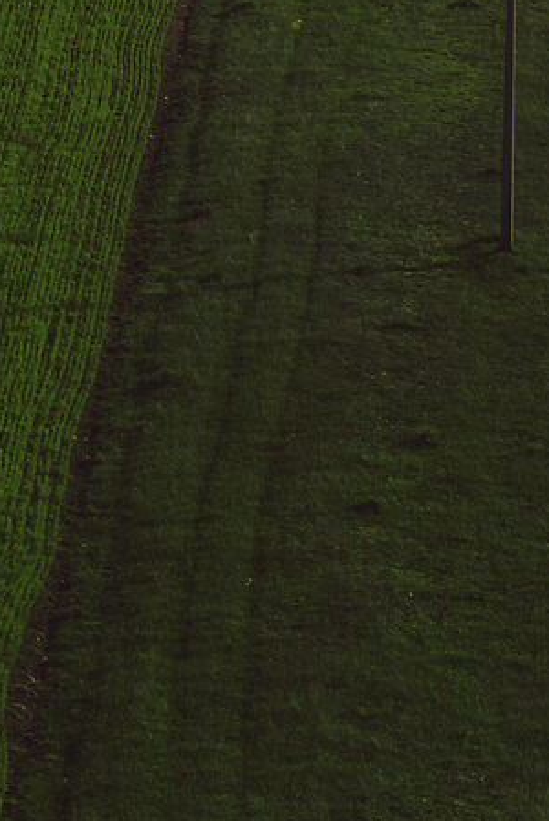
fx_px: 11236
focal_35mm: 492
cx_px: -886
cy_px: -1134
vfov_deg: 4.1
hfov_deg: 2.8
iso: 100
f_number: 7.1
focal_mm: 92
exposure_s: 1/160
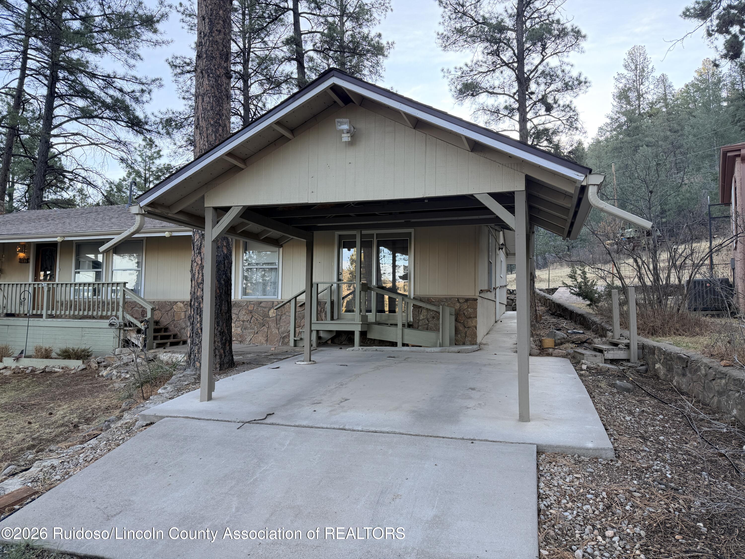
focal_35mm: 24
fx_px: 517
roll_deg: -0.4
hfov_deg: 71.6
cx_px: 372
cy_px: 280
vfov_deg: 56.8
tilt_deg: +2.6
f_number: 1.78
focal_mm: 6.76
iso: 80
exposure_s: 1/222
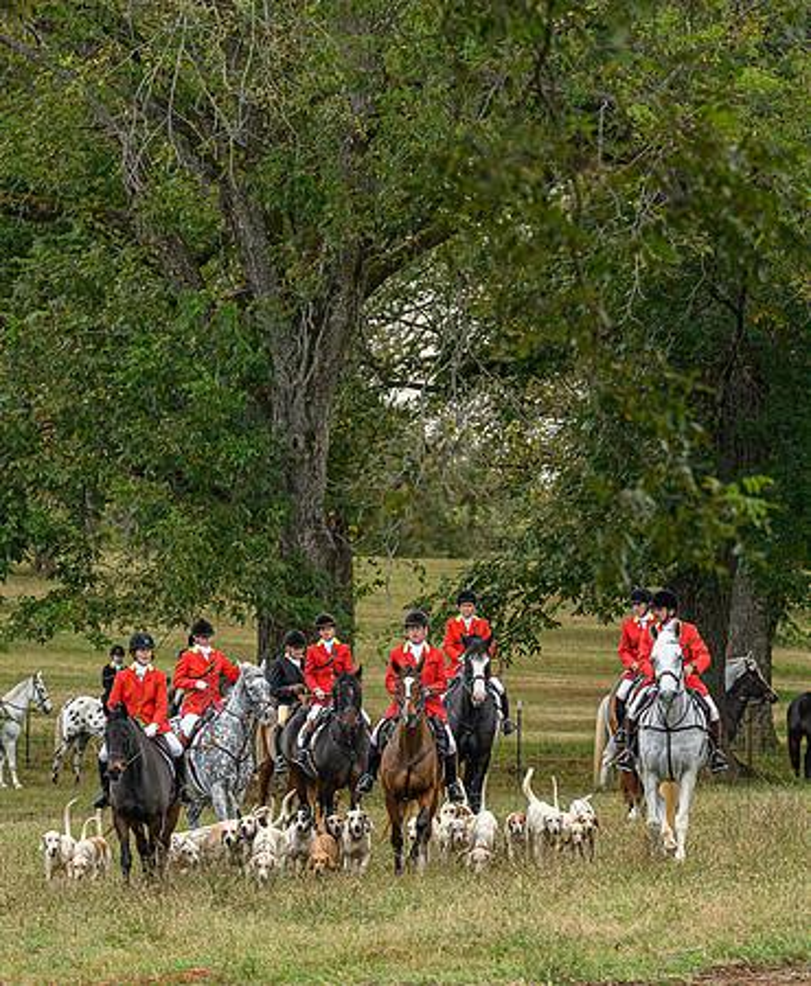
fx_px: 9992
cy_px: 599
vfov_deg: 5.7
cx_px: 360
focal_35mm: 339
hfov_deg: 4.6
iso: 500
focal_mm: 200
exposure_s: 1/200
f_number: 5.6
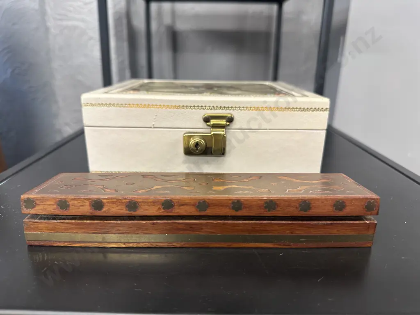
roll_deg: +0.0
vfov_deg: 56.8
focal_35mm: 24
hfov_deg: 71.6
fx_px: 291
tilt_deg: -18.6
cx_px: 210
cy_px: 158
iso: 160
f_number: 1.78
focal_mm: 6.86
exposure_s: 1/50
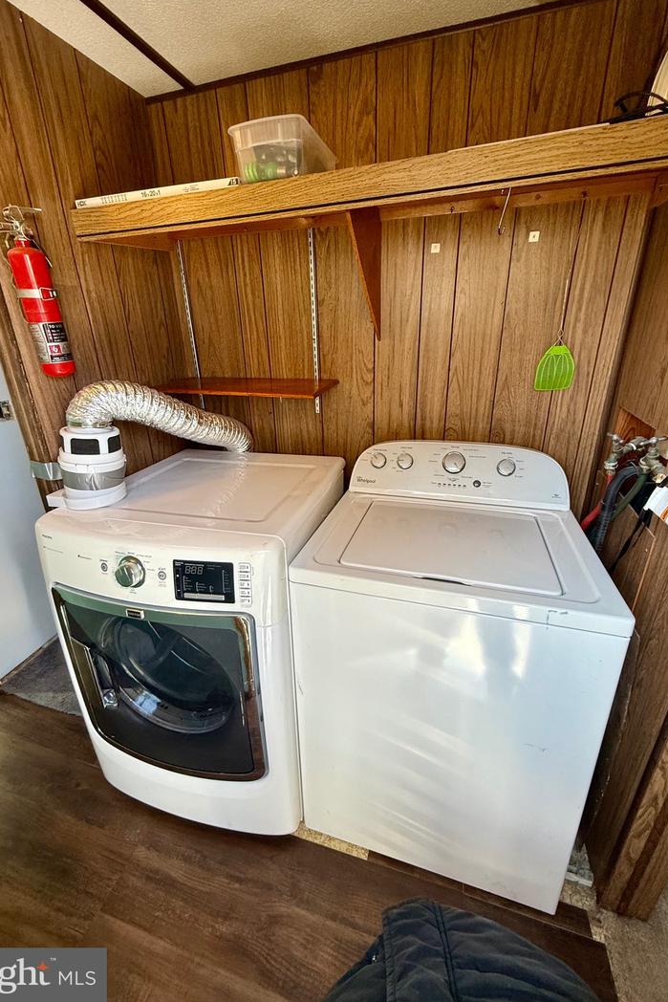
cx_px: 326
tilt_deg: -20.5
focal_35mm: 15
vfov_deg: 100.4
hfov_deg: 77.3
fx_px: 417
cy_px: 487
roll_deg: +3.5
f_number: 2.2
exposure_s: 1/120
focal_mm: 2.22
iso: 125
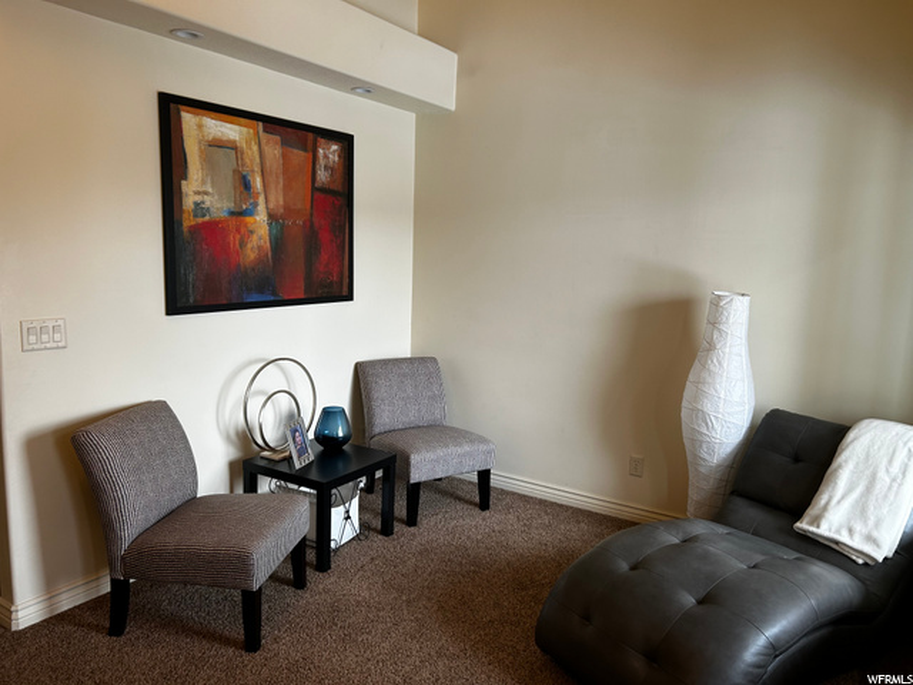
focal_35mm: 26
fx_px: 686
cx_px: 456
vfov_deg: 53.1
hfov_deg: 67.3
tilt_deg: -9.3
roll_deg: -1.8
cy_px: 342
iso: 80
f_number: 1.5
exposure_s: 1/60
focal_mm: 5.7
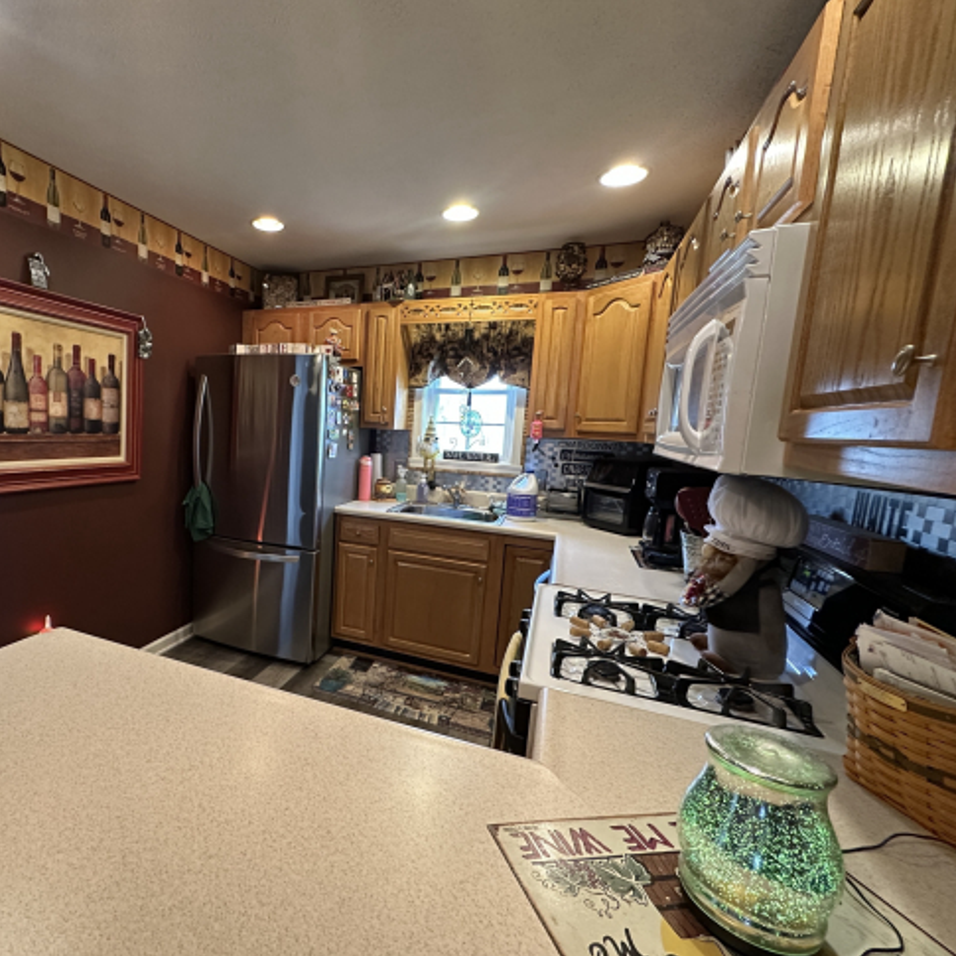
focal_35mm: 17
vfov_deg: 84.0
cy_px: 489
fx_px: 531
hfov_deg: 81.4
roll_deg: -3.1
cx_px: 326
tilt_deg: -7.4
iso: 400
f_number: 2.2
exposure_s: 1/60
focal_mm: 2.22
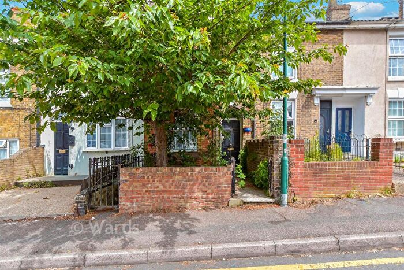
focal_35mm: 15
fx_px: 168
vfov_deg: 77.4
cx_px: 202
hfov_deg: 100.4
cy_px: 135
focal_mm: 10
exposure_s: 1/125
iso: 160
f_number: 8
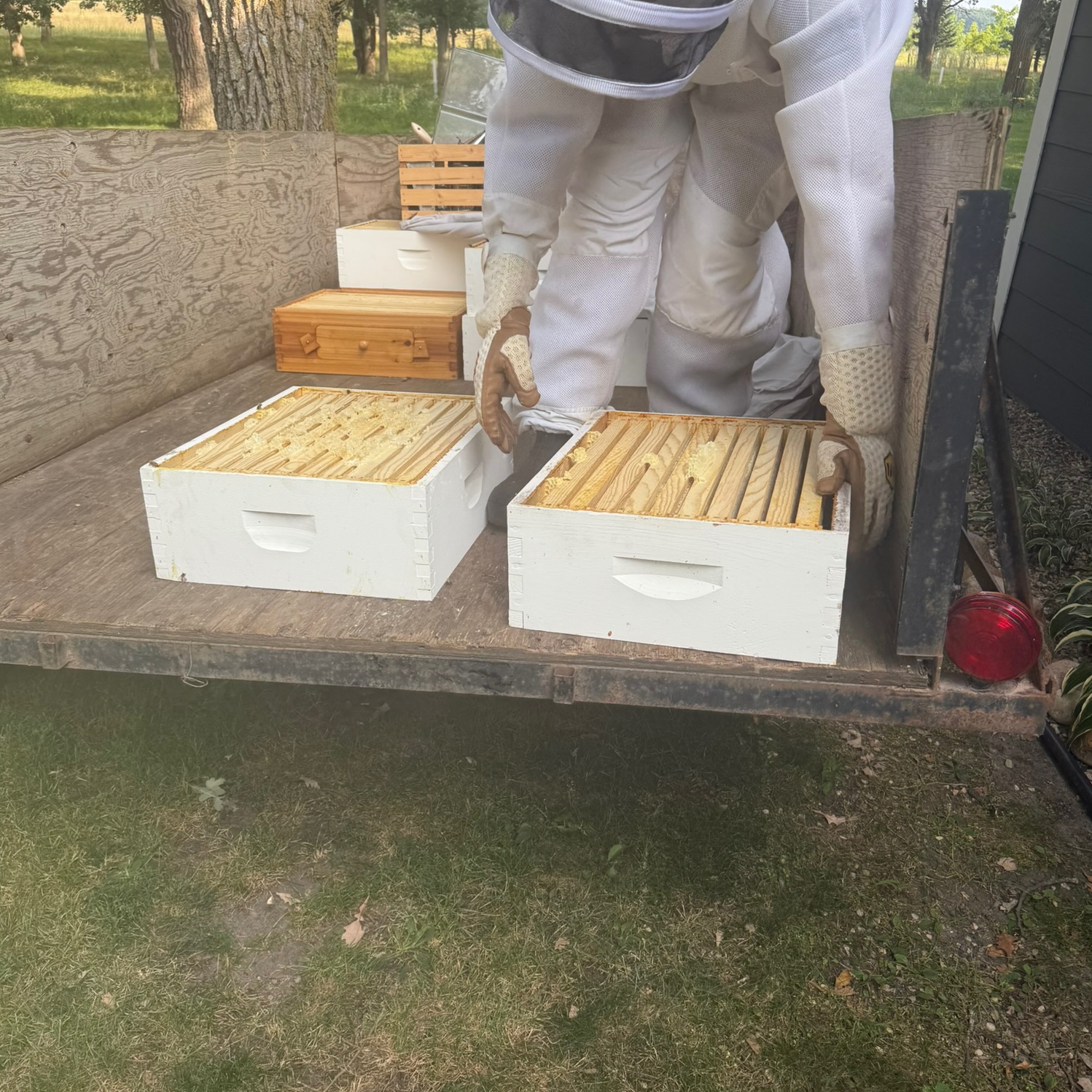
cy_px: 529
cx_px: 539
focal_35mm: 29
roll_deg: -1.6
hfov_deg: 55.6
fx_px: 1035
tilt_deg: -23.7
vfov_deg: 55.6
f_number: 1.78
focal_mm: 6.76
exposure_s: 1/507
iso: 80
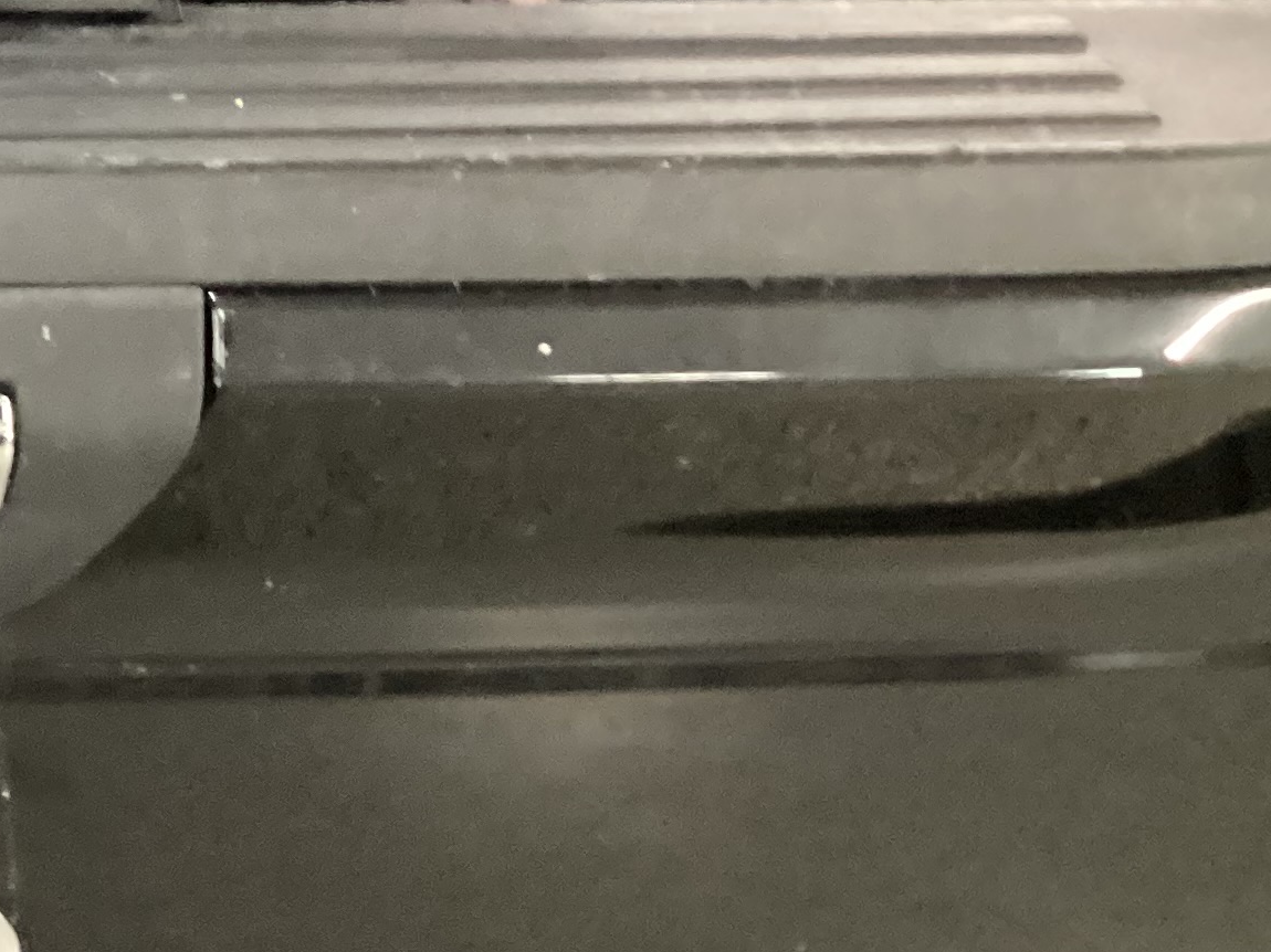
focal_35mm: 88
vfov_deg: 15.8
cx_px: -428
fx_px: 3230
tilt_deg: -21.5
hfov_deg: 20.2
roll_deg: +0.6
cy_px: -331
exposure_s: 1/25
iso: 400
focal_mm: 3.3
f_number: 2.4
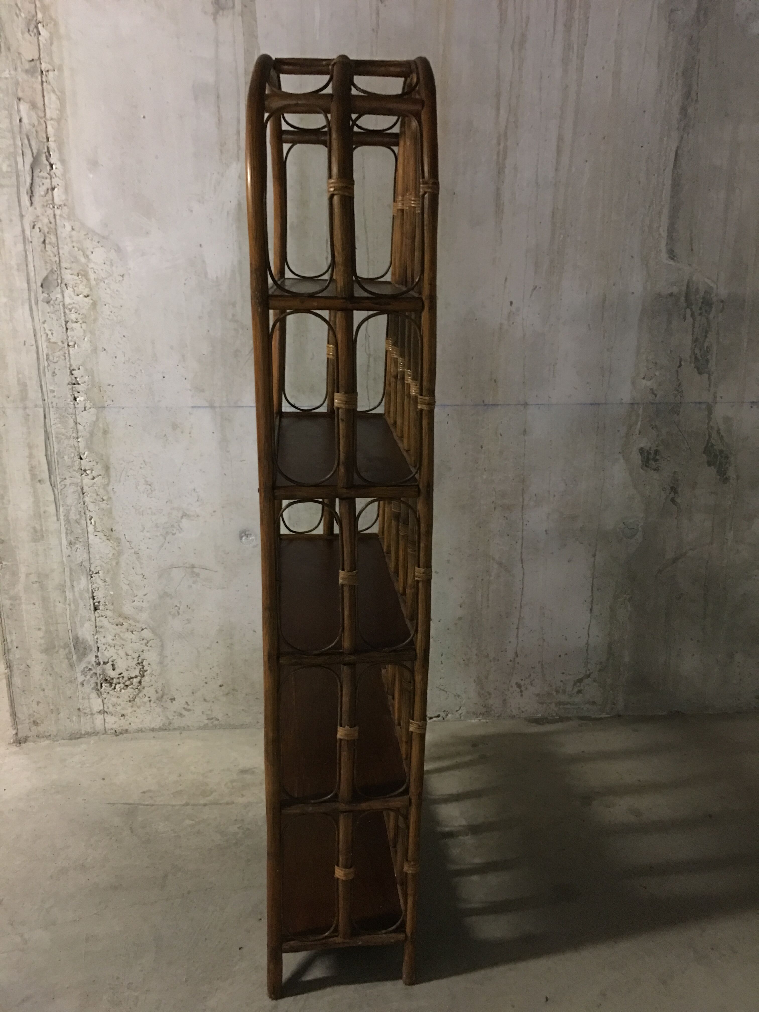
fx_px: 848
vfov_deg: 61.7
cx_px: 380
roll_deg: -0.4
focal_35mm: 29
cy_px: 506
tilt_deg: -15.2
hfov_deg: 48.2
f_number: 2.2
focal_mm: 4.15
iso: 125
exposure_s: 1/4
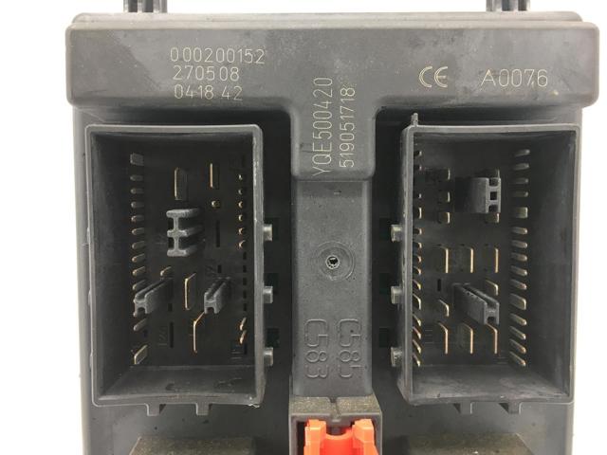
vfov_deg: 48.2
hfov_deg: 61.7
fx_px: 509
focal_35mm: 29
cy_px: 228
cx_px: 304
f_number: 2.2
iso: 40
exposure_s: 1/33
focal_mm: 4.15
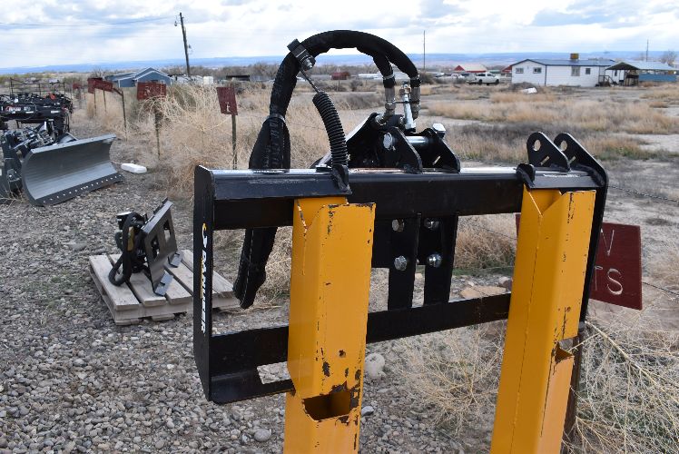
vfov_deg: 41.8
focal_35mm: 32
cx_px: 340
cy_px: 227
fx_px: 595
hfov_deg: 59.5
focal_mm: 21
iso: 200
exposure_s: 1/320
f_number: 9
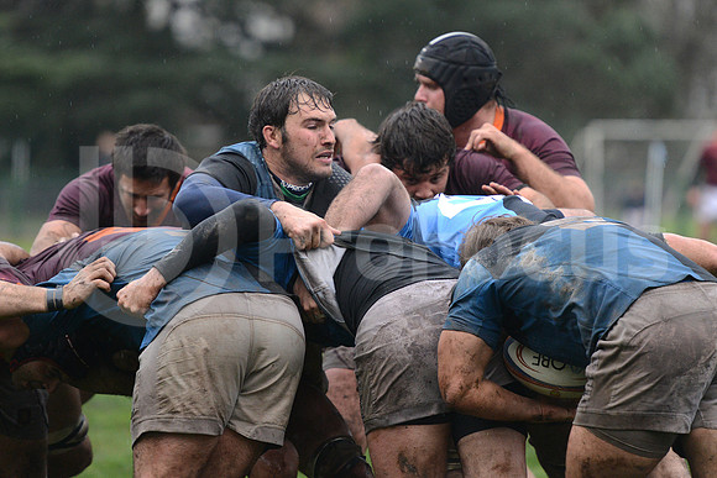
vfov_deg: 5.3
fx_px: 5179
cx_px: 358
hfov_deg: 7.9
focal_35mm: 260
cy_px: 239
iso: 3200
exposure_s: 1/500
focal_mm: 260
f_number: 4
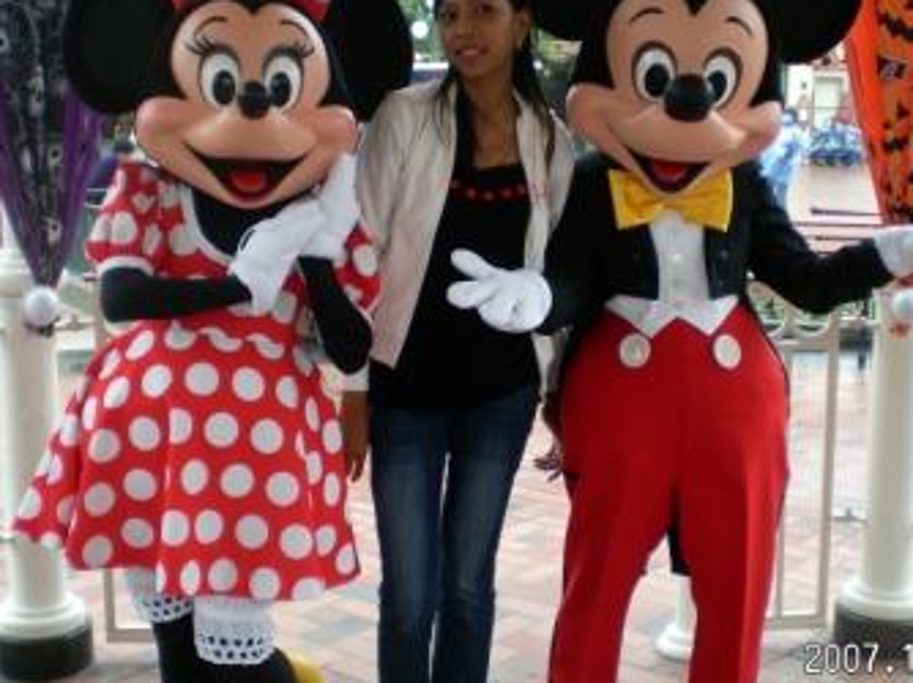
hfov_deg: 37.5
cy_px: 320
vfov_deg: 28.5
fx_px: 1344
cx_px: 478
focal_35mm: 51
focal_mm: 6.3
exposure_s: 1/50
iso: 63
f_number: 3.1
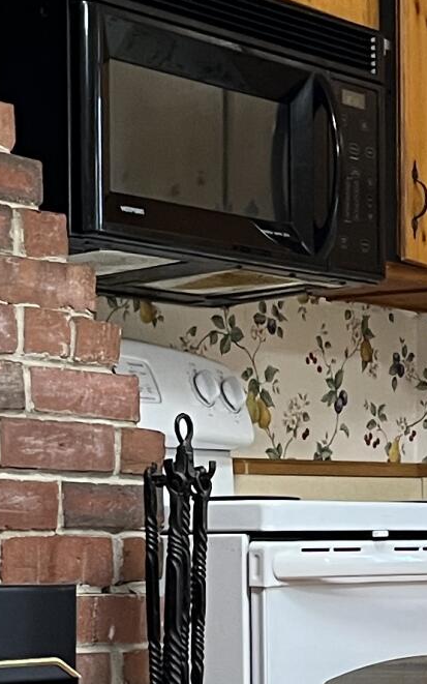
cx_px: 302
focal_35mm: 125
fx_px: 2328
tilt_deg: +0.8
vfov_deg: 16.6
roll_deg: +0.8
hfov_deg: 10.5
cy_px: 482
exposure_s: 1/60
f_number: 1.6
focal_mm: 5.1
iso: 320
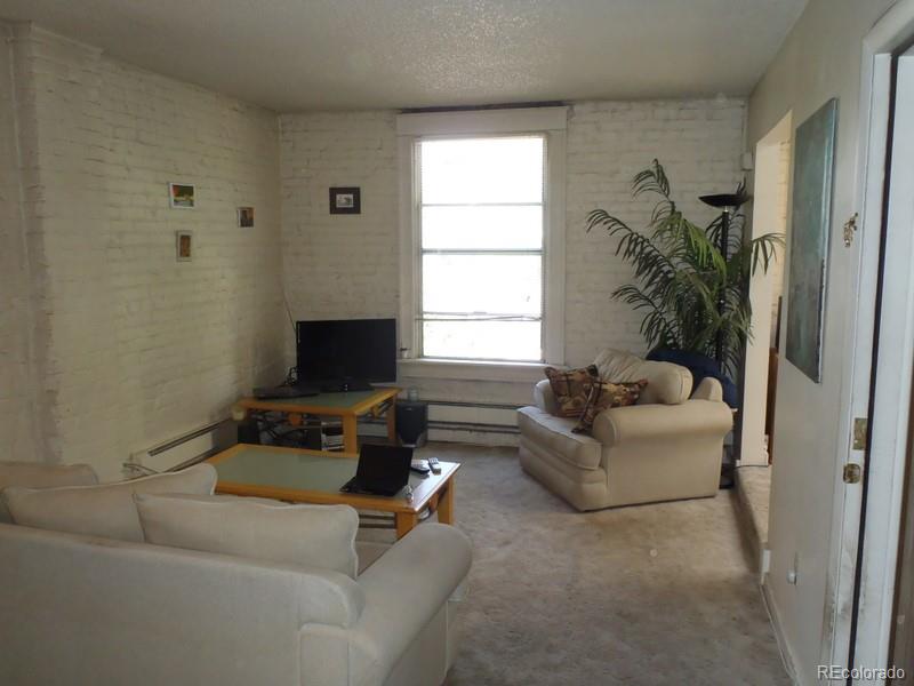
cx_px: 457
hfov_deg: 63.4
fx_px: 739
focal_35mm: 28
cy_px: 343
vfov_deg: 49.7
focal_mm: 5
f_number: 3.9
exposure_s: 1/30
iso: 250
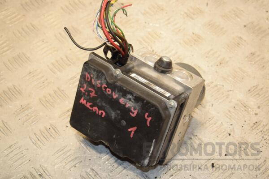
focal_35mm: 72
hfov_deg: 28.1
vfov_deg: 18.9
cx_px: 134
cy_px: 90
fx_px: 538
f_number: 7.1
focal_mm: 48
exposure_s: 1/200
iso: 800
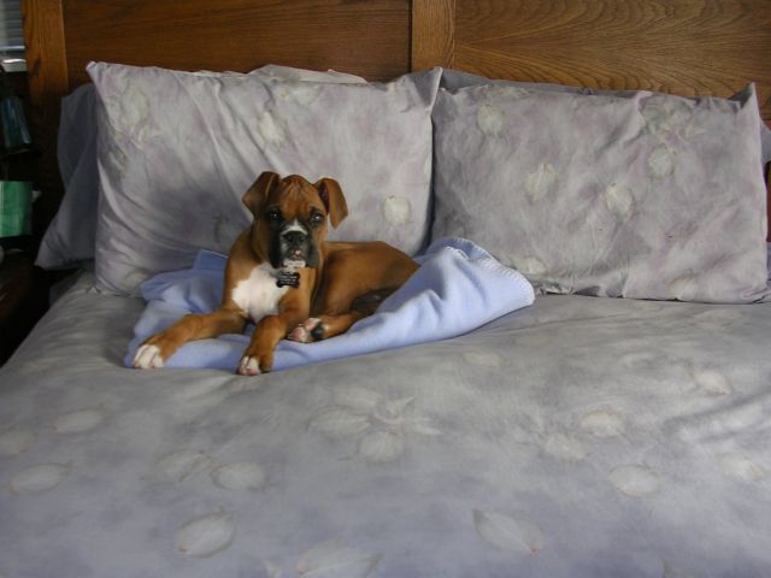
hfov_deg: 49.0
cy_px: 289
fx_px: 846
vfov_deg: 37.7
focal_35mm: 38
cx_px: 386
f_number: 2.8
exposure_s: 1/30
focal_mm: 5.8
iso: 50
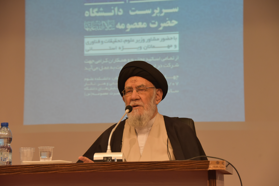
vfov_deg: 14.9
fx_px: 713
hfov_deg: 22.1
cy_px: 93
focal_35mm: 92
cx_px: 140
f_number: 5.3
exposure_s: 1/125
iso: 2500
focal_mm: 92
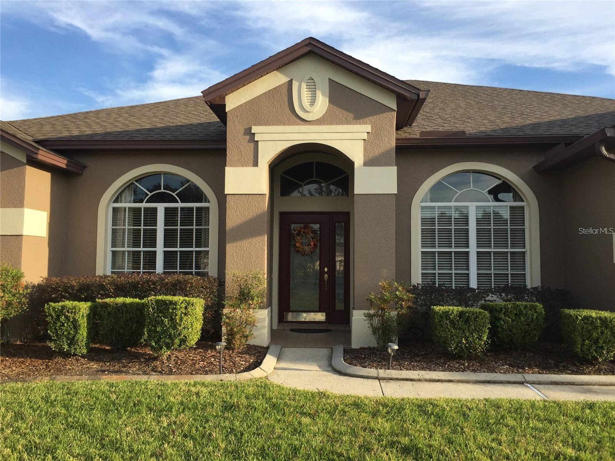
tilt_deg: +3.0
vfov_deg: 48.2
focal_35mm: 29
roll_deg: -1.5
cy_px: 230
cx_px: 308
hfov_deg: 61.7
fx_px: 515
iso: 32
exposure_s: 1/746
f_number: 2.2
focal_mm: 4.15
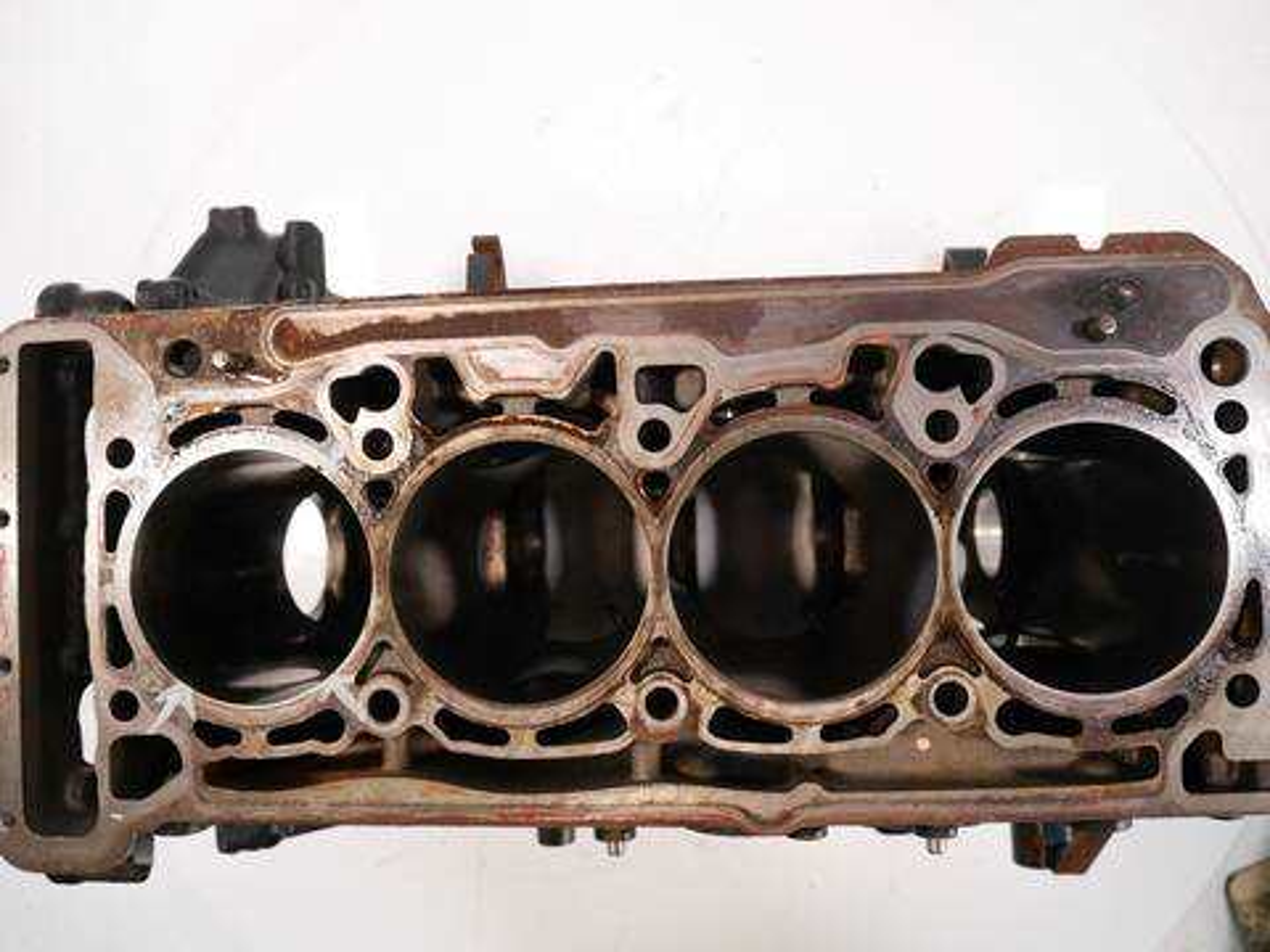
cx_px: 635
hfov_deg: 71.6
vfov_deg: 56.8
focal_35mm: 24
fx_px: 881
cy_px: 476
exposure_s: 1/60
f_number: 3.5
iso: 800
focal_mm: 12
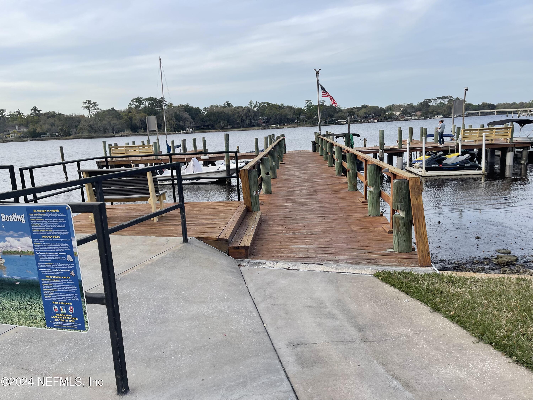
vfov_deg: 54.9
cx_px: 266
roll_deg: +2.3
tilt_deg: -10.5
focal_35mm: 25
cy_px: 200
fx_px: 385
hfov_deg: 69.4
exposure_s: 1/994
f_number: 1.6
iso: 32
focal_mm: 5.1
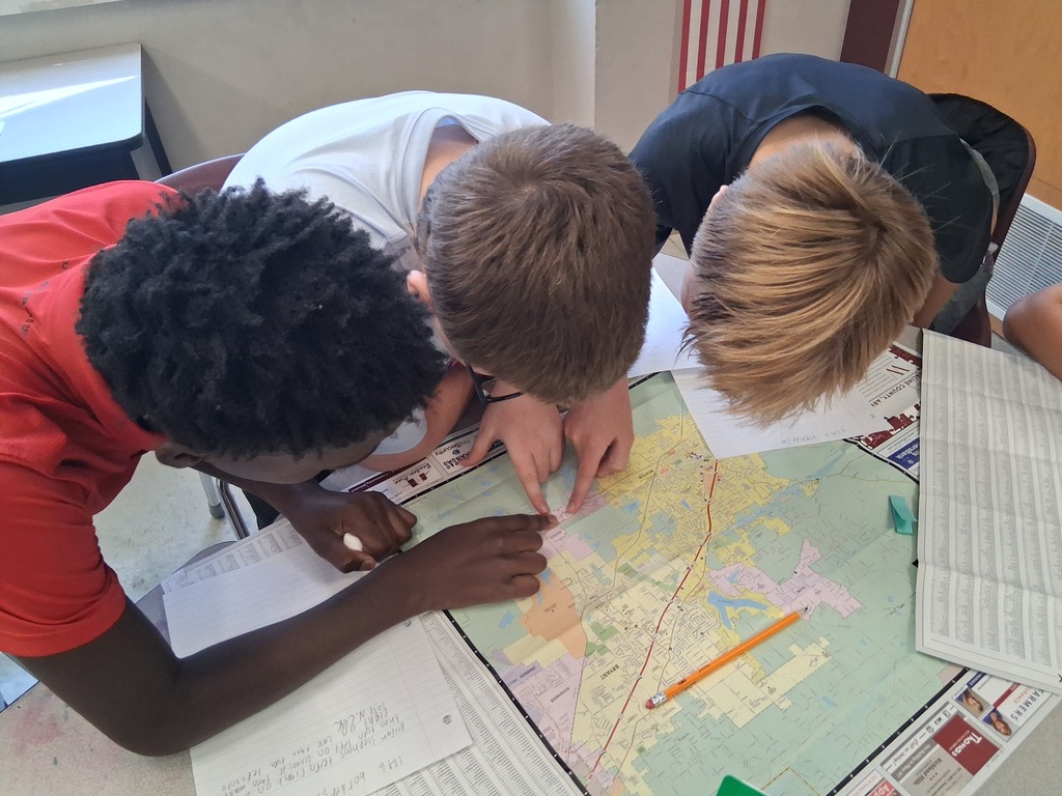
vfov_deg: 53.1
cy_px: 398
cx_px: 531
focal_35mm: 26
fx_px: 798
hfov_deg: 67.3
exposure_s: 1/120
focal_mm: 3.98
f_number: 1.8
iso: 250
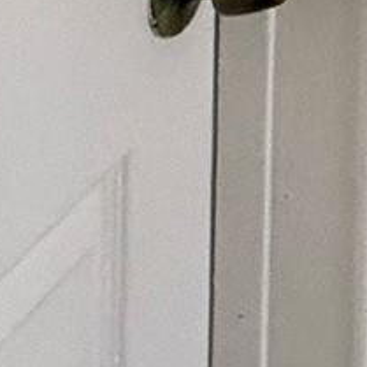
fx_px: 1451
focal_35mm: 121
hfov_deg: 8.3
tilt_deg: -0.6
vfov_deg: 11.3
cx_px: 1435
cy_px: -586
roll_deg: -3.3
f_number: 2.2
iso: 100
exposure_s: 1/99
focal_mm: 2.22
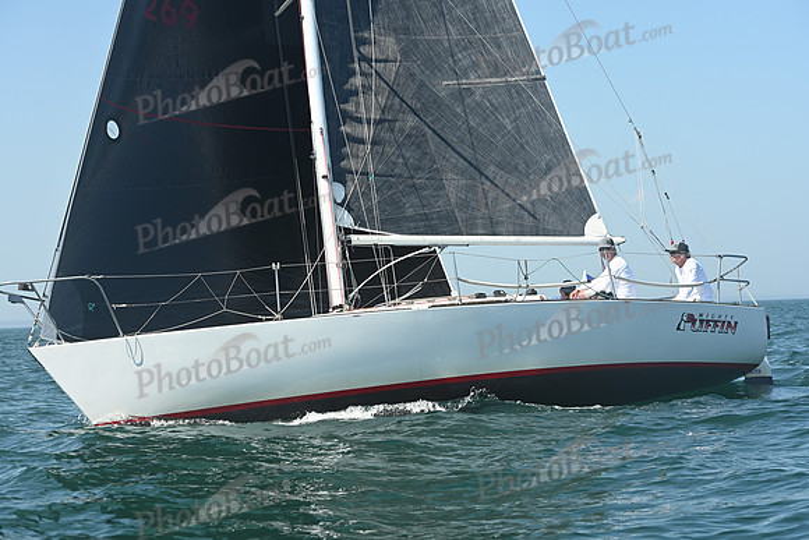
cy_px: 270
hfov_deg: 22.1
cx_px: 404
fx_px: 2068
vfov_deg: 14.9
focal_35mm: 92
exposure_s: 1/1000
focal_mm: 92
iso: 320
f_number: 7.1
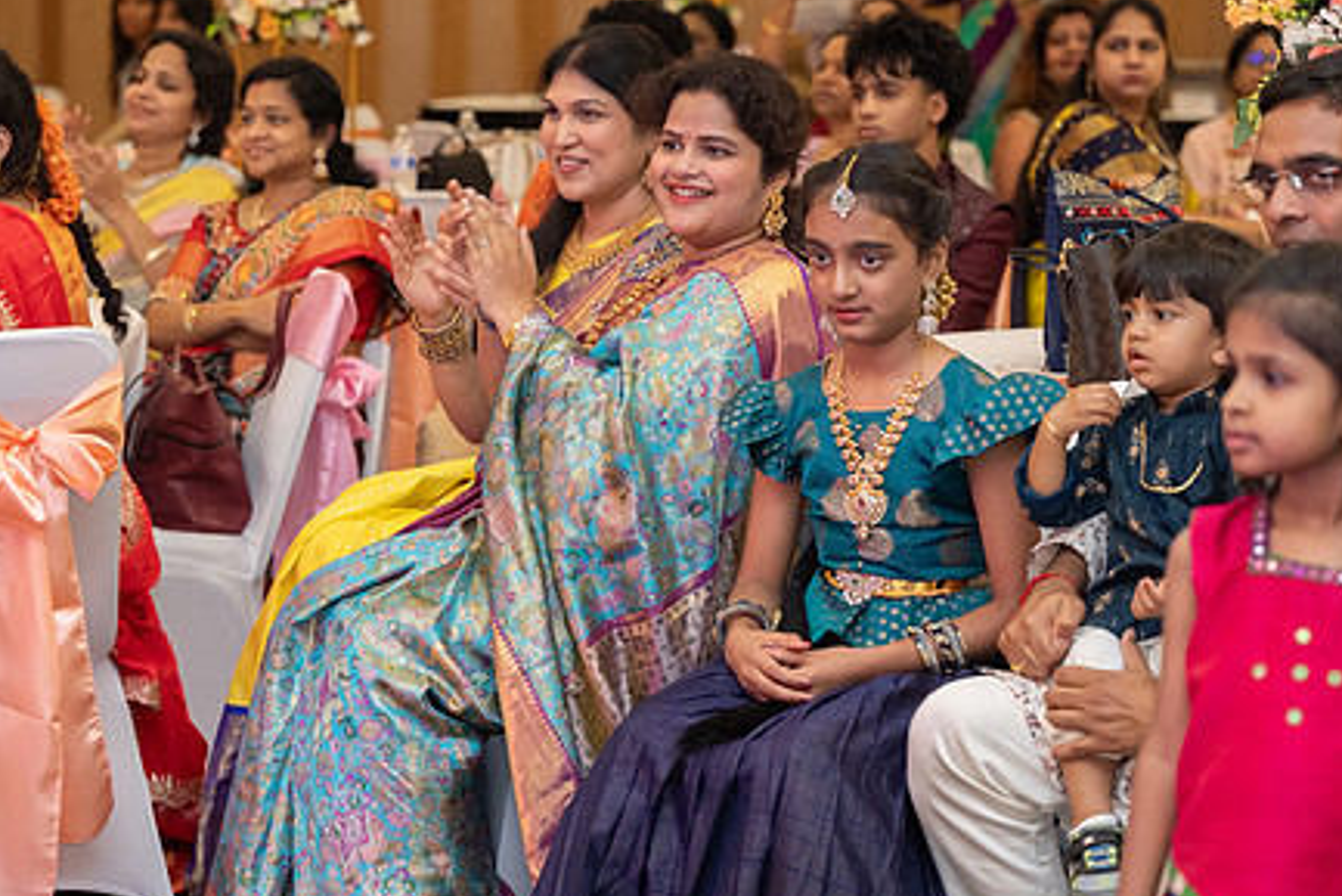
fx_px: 4064
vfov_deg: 12.6
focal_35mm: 109
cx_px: 595
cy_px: 352
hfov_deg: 18.7
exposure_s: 1/160
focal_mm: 80
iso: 1000
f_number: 3.5
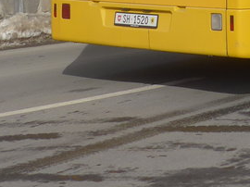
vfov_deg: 10.5
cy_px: -195
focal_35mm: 129
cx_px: 331
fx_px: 931
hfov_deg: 14.6
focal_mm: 6
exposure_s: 1/2000
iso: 80
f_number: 2.8
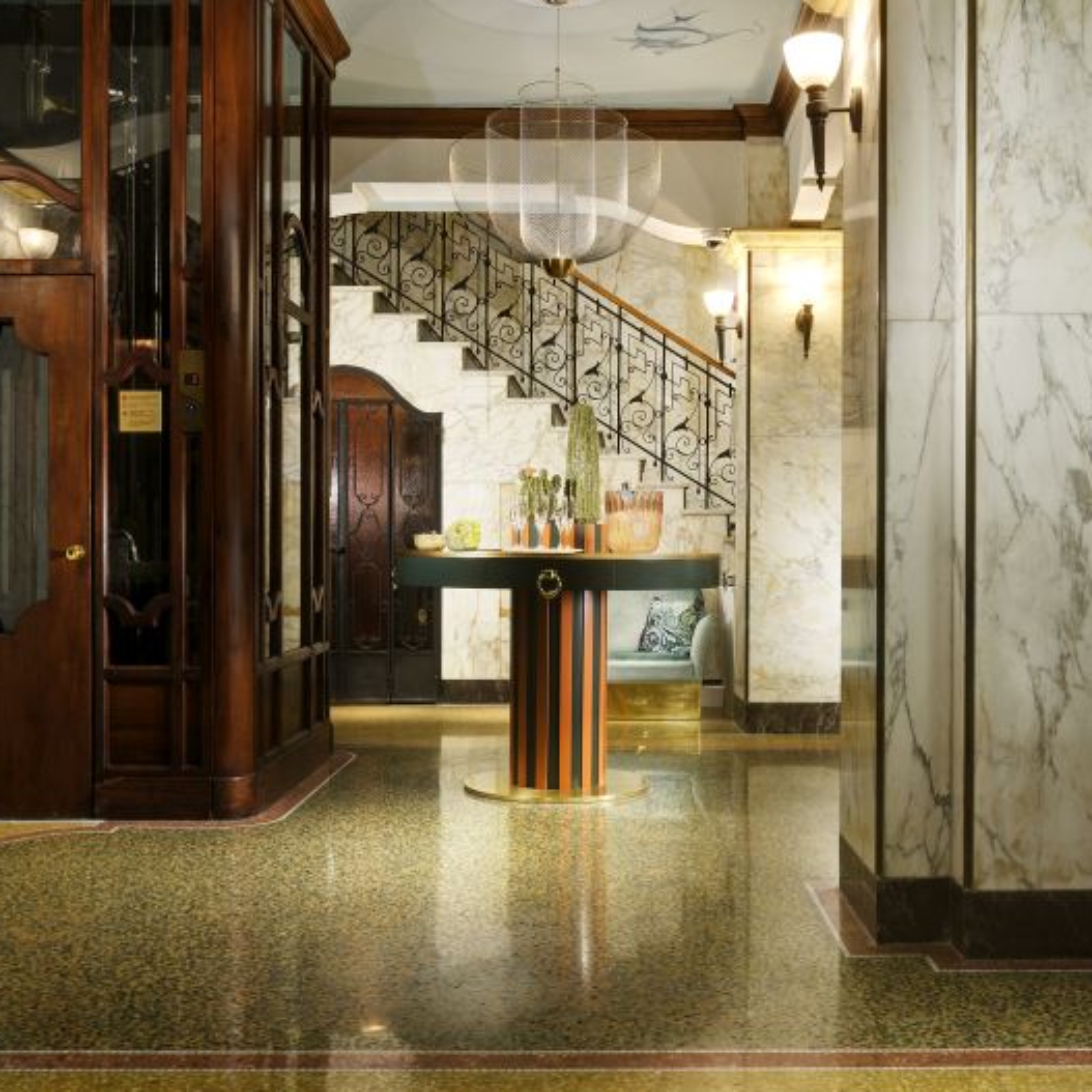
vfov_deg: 41.9
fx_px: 1428
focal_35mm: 40
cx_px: 634
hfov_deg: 41.7
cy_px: 547
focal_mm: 31
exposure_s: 1/200
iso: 200
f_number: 11
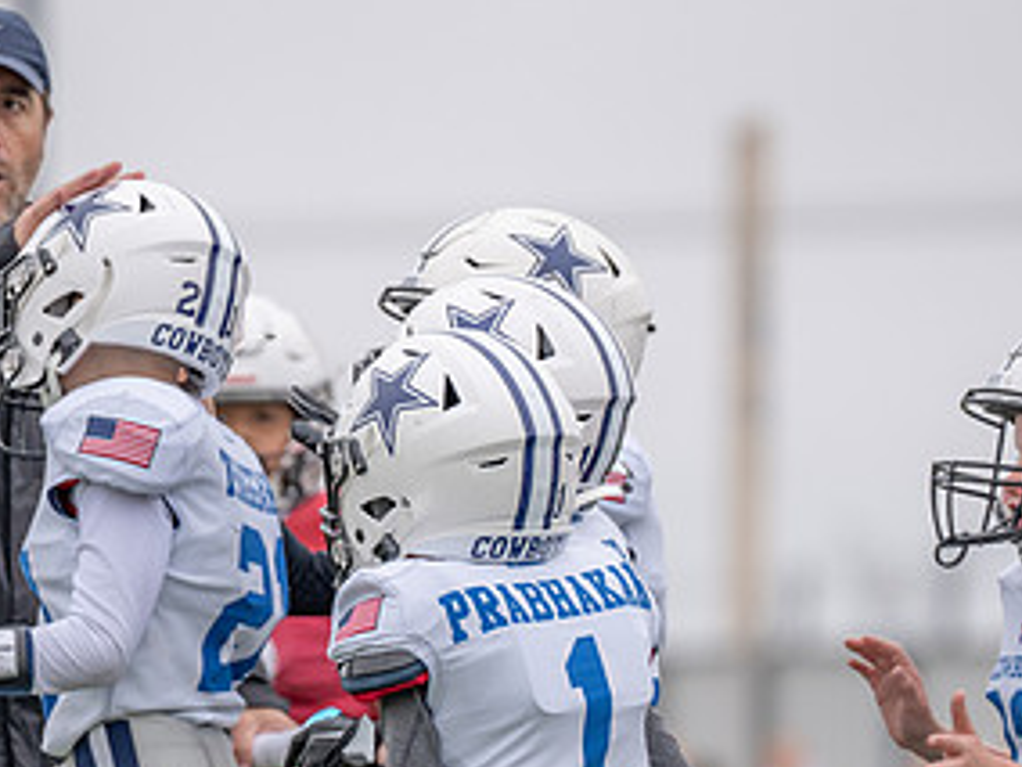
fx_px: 14496
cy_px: 671
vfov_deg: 3.0
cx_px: 340
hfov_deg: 4.0
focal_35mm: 491
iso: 200
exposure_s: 1/1250
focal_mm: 197
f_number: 2.8
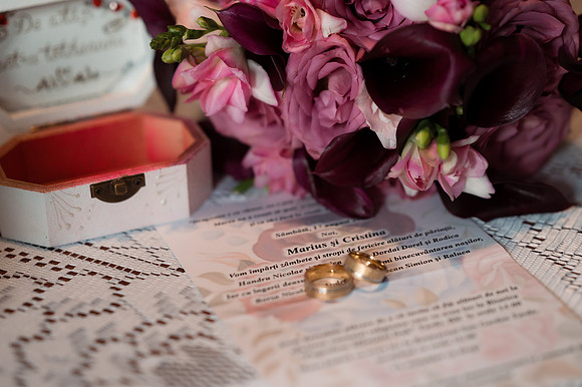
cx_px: 291
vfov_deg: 16.1
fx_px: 1373
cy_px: 194
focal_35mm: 85
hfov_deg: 23.9
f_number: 2.2
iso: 1600
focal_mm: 85
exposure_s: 1/320
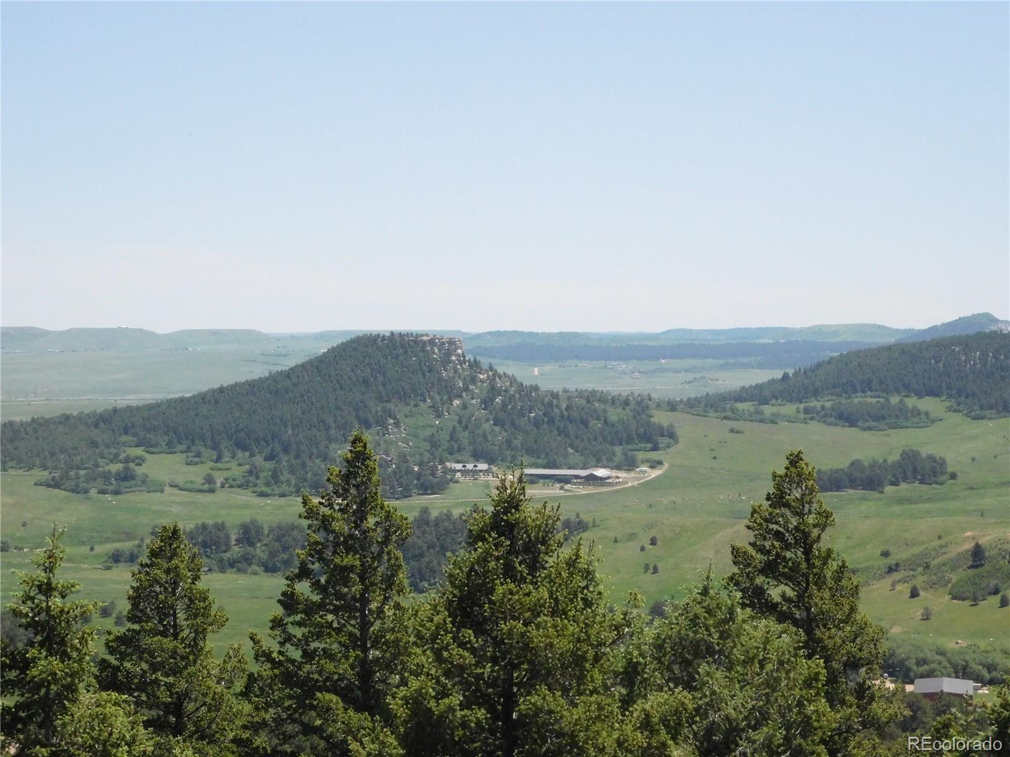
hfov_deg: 21.5
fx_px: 2655
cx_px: 505
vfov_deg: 16.2
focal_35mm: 91
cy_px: 378
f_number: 9
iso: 800
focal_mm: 16.1
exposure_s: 1/1000
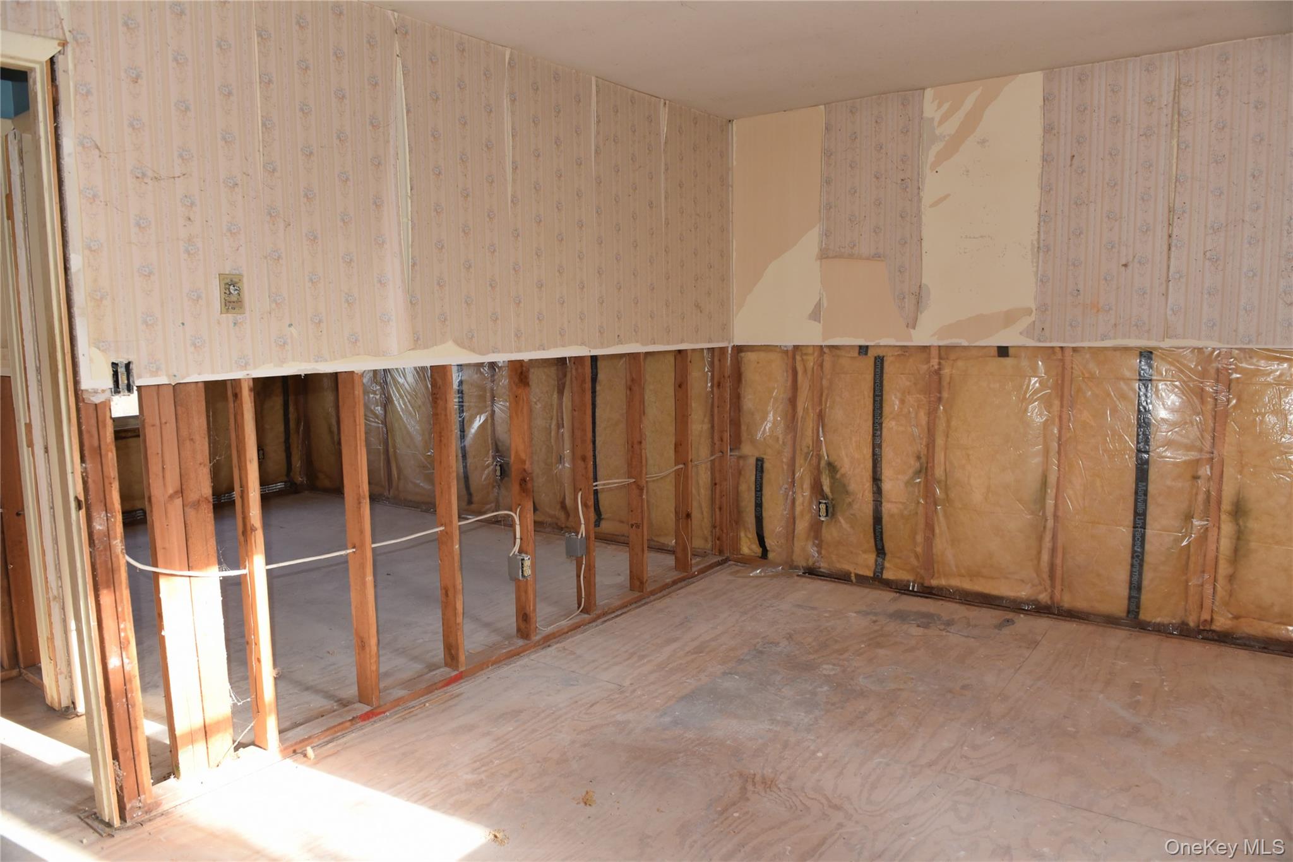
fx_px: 862
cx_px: 646
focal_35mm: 24
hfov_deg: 73.7
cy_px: 431
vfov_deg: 53.1
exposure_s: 1/80
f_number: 4.5
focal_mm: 24
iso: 800
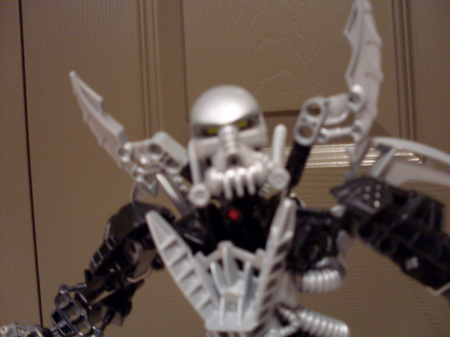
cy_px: 168
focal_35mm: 38
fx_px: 494
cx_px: 225
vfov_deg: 37.7
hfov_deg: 49.0
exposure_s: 1/6
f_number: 2.8
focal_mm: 6.3
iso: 200
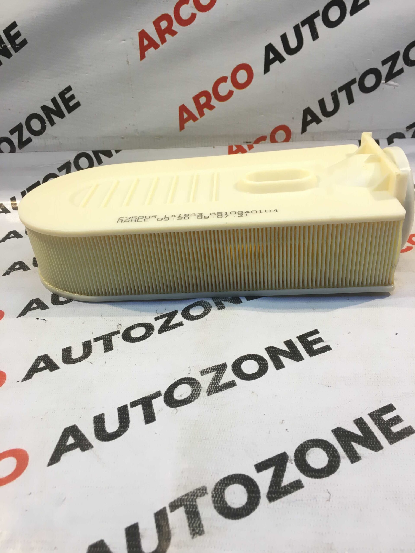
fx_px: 464
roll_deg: +3.1
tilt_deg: -29.5
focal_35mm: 29
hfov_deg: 48.2
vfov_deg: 61.7
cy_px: 276
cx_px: 208
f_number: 2.2
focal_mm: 4.15
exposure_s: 1/33
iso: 32
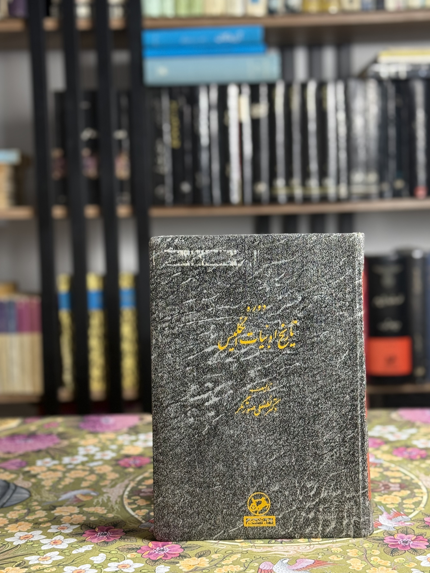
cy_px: 257
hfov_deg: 27.0
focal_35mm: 54
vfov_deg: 35.5
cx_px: 241
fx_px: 894
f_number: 1.78
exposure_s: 1/100
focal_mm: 6.76
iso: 200
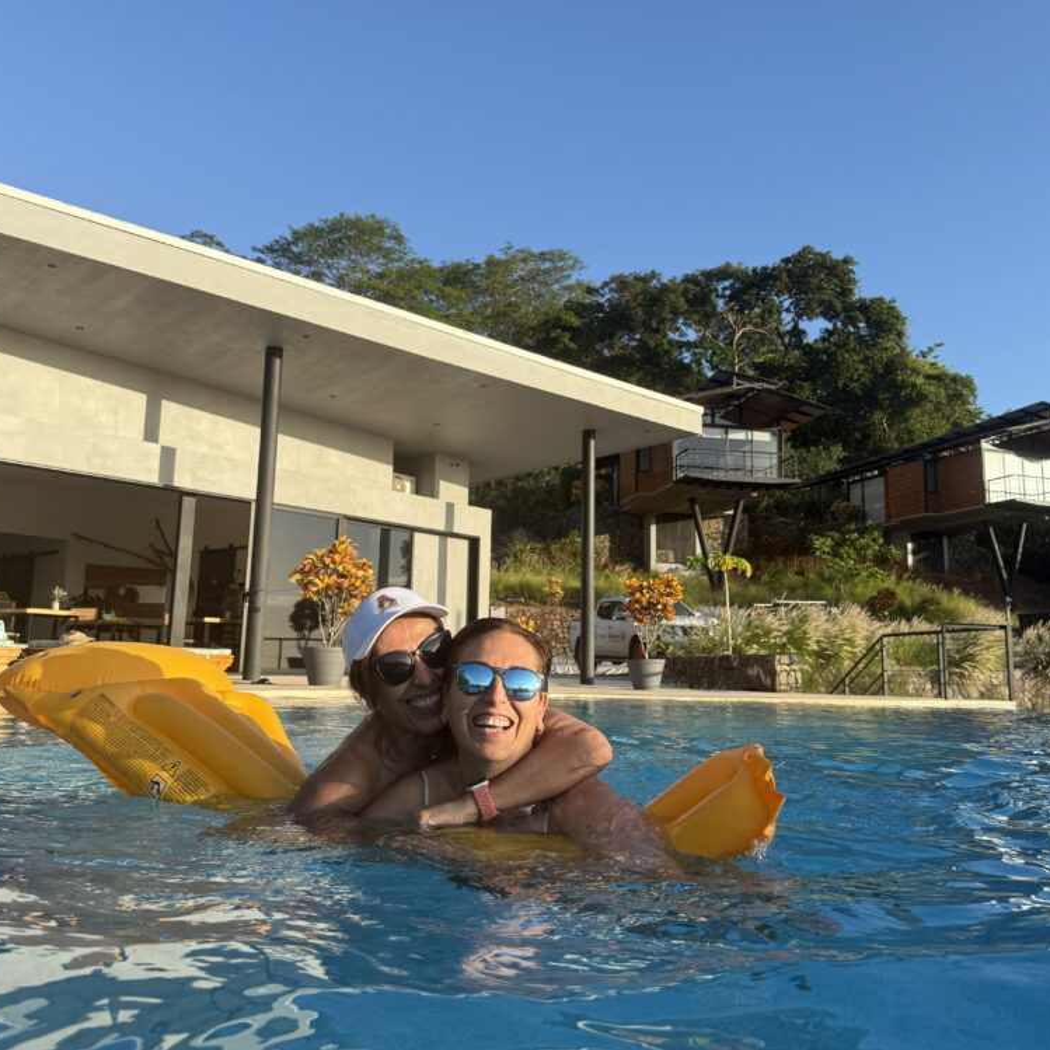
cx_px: 519
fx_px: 995
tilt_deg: +9.0
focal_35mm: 29
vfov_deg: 55.6
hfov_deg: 55.6
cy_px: 491
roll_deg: -2.5
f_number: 1.78
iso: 80
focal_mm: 6.76
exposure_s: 1/1727
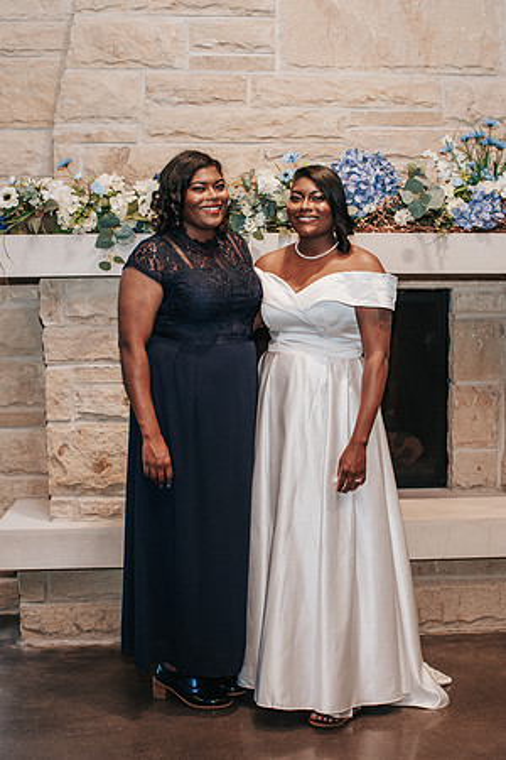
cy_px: 379
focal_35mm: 53
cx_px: 308
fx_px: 1113
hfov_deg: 25.6
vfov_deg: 37.7
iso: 1000
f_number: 2.8
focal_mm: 35
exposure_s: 1/160
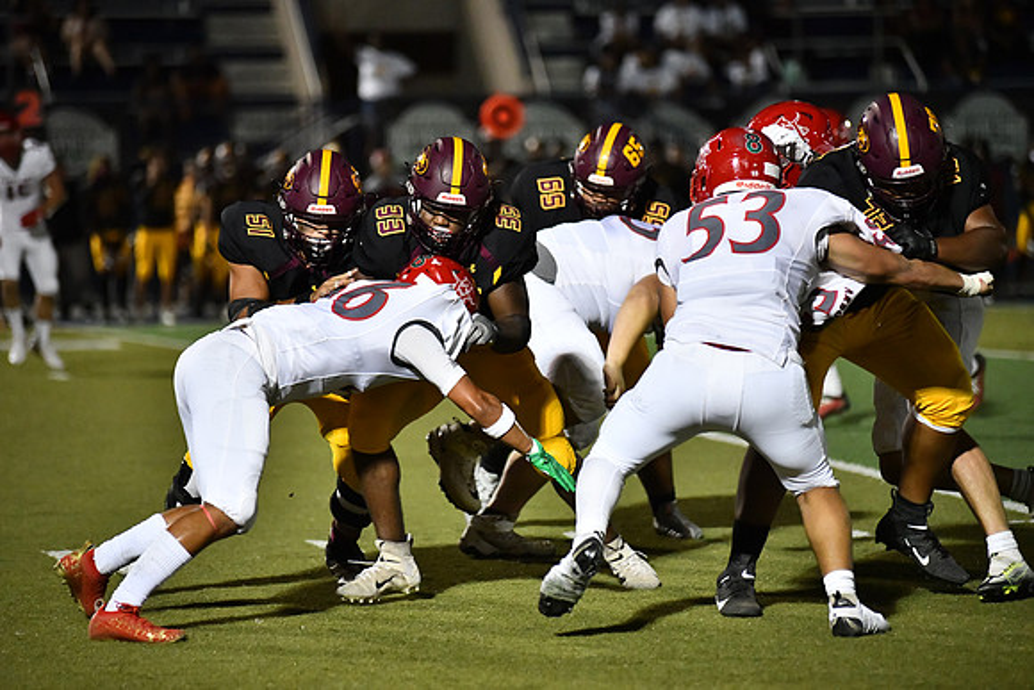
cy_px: 345
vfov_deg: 8.1
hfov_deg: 12.1
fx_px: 4884
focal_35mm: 170
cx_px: 517
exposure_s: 1/3200
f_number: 2.8
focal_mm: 170
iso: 9000
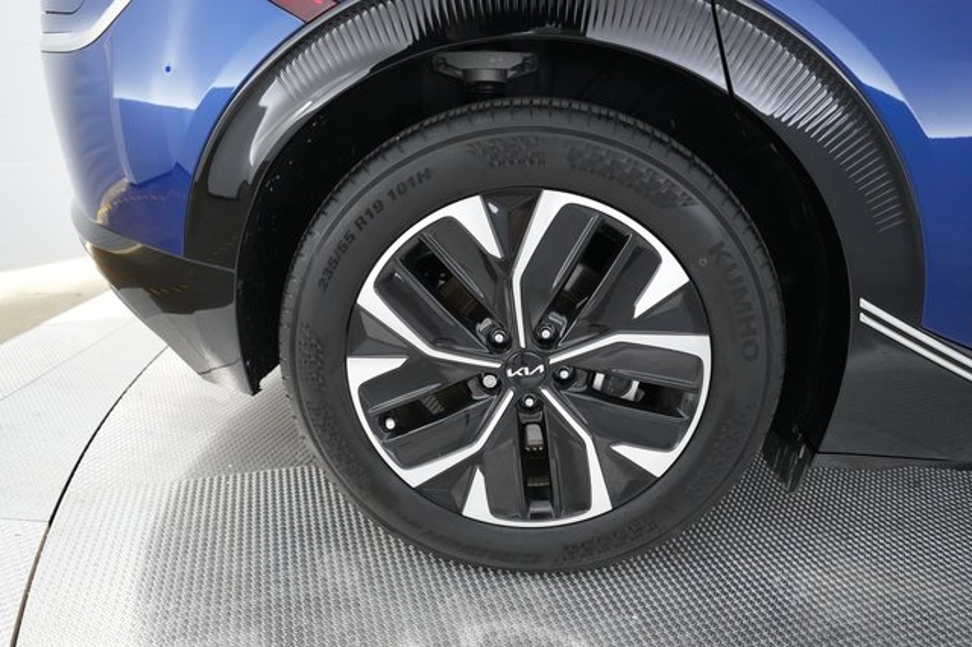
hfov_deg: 71.5
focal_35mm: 25
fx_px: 675
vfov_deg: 51.2
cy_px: 324
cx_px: 486
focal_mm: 25
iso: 6400
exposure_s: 1/320
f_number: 2.8
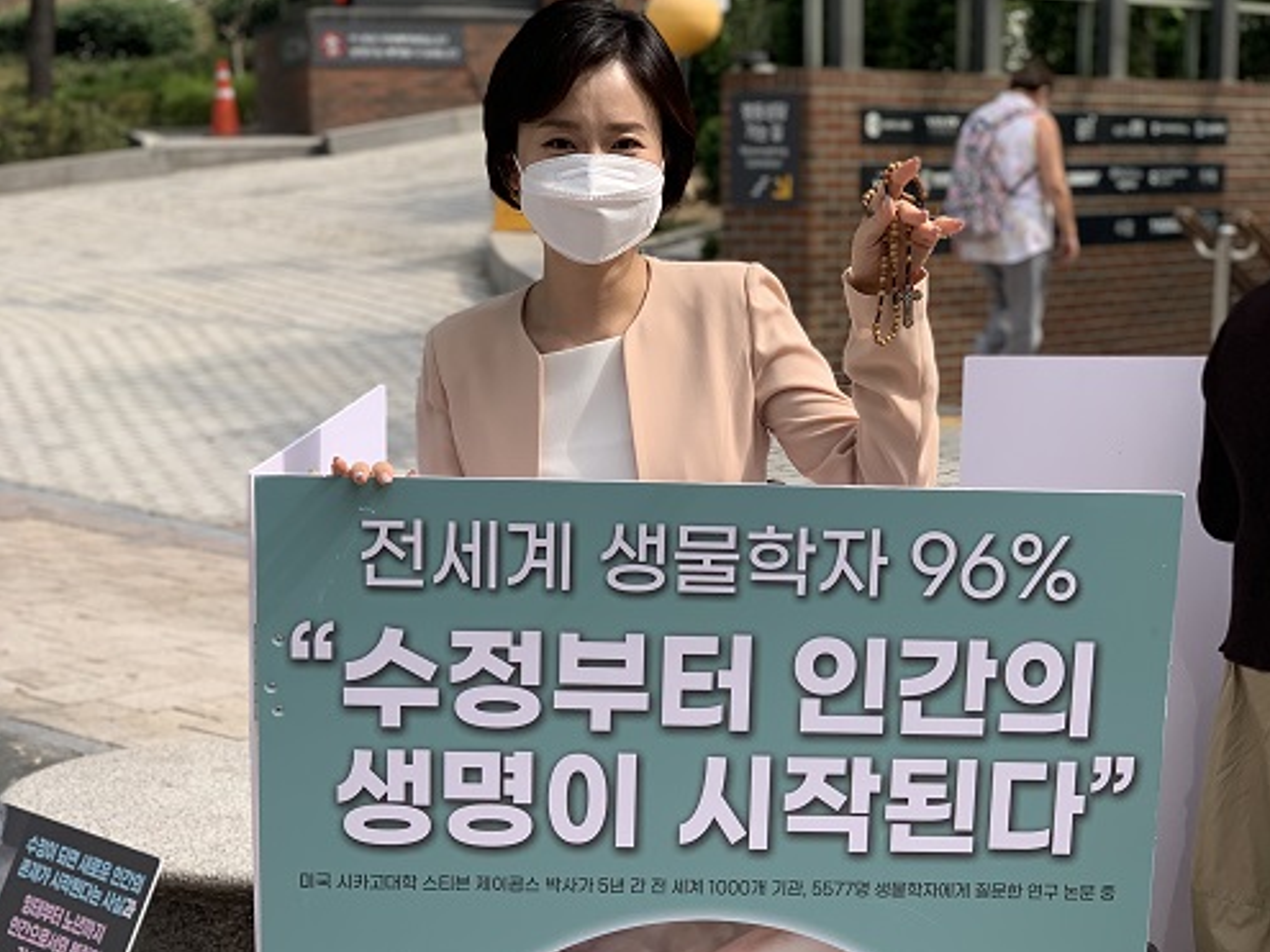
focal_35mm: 70
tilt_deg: -13.5
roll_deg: -0.3
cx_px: 639
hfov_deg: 27.8
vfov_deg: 20.7
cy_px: 798
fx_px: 2568
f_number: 2.4
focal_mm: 6
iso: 16
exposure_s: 1/675
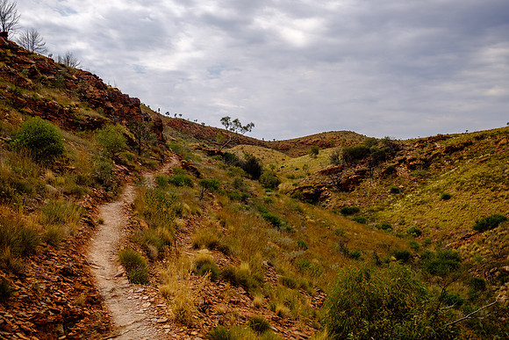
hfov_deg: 53.1
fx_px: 509
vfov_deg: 36.9
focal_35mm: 36
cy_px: 170
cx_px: 254
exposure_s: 1/2200
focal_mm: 24
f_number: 4
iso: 200
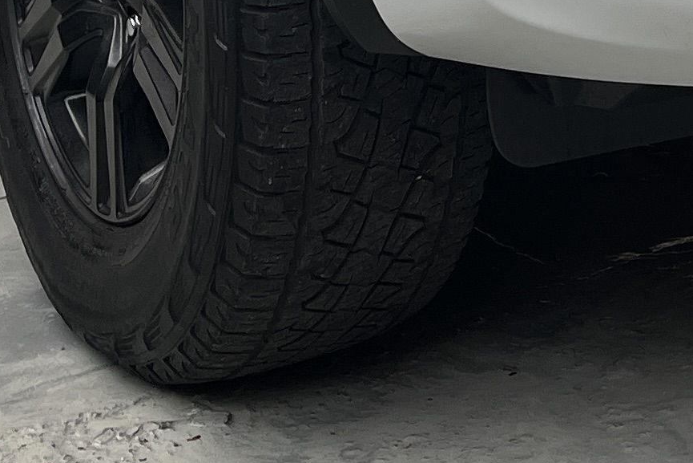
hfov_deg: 15.8
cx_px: 773
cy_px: -568
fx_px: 2426
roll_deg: +1.2
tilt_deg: -2.5
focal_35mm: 126
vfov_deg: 9.8
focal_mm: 5.1
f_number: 1.6
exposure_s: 1/337
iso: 50
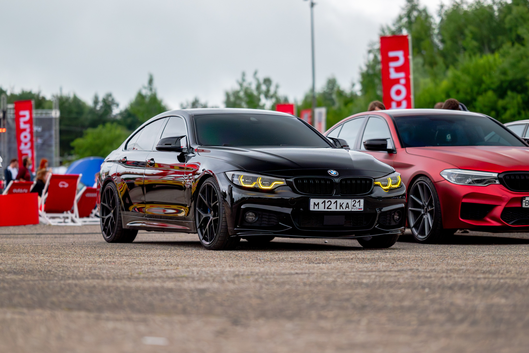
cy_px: 165
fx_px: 1654
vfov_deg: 12.2
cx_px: 273
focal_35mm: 112
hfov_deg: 18.2
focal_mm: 85
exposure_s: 1/640
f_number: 2
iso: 800
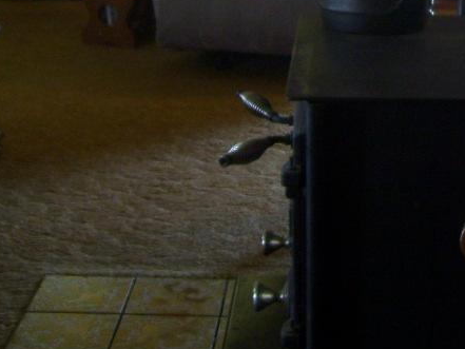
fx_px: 1317
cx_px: 391
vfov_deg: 14.6
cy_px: -73
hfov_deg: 19.8
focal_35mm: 98
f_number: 2.7
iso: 160
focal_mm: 6
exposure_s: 1/8
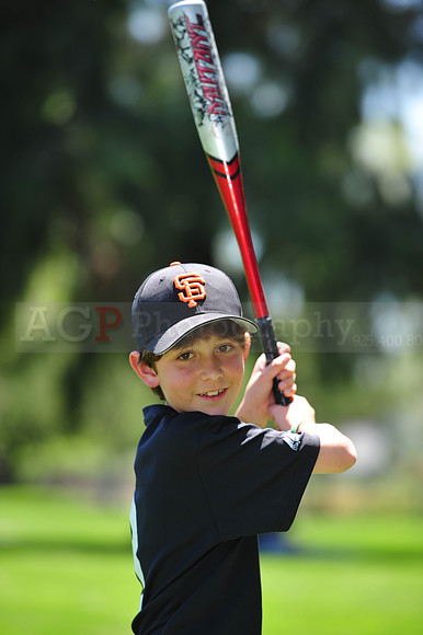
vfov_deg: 10.3
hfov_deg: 6.9
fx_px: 3529
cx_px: 212
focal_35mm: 200
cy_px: 318
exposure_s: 1/500
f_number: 4.5
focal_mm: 200
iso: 200
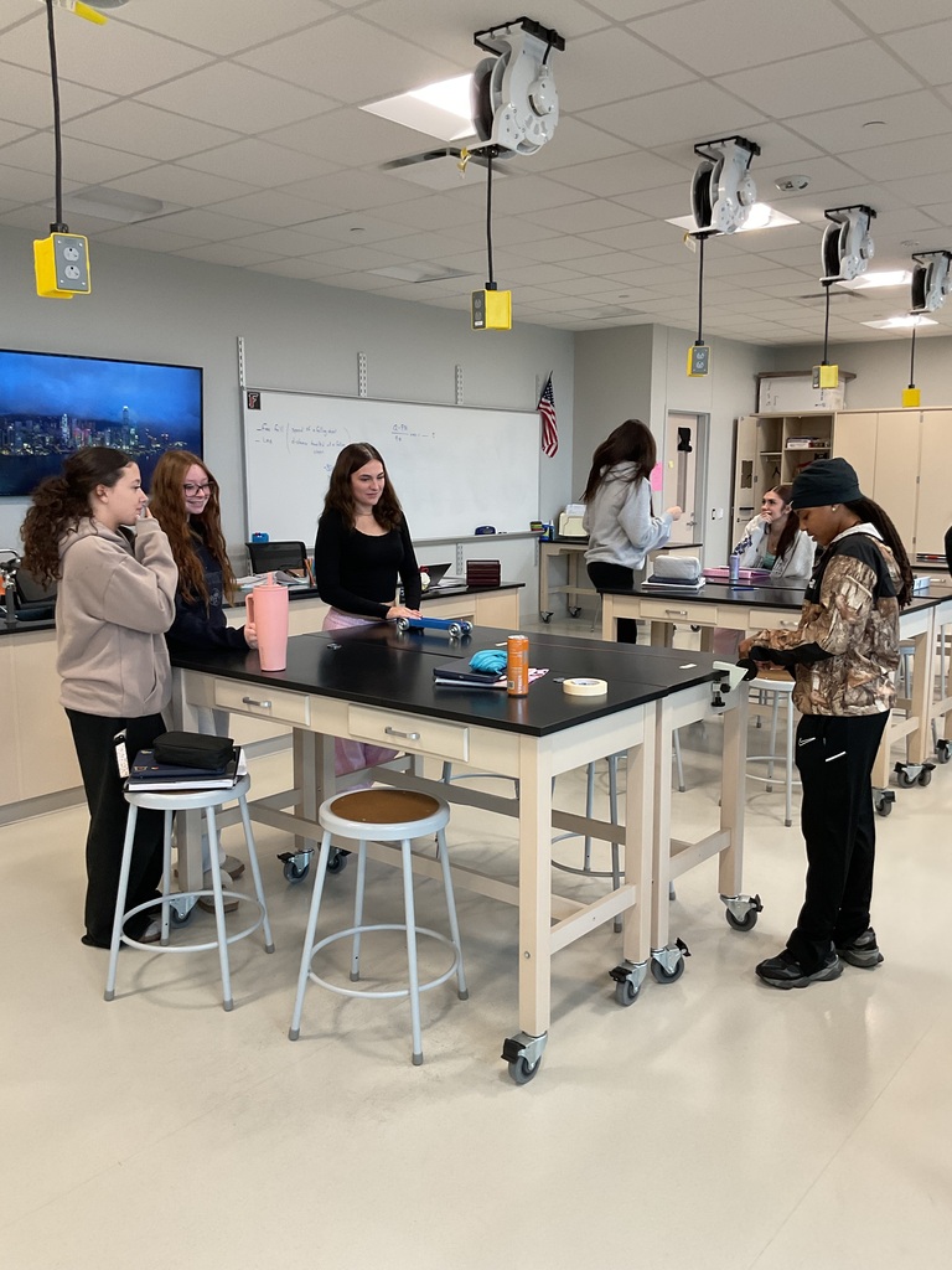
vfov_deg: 61.7
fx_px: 1063
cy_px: 635
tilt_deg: -9.4
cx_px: 476
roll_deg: +0.0
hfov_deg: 48.2
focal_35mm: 29
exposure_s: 1/60
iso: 80
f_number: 1.8
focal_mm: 3
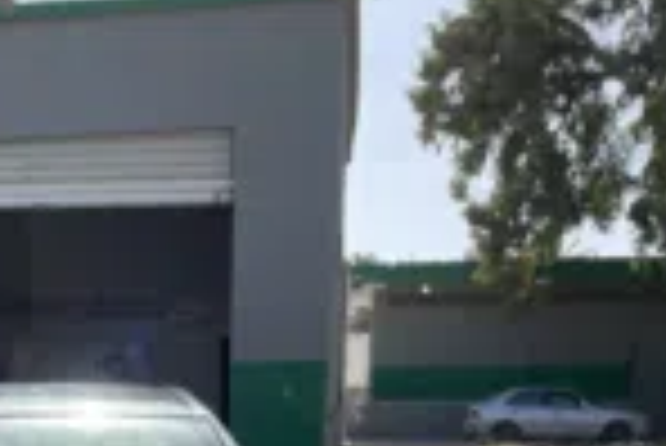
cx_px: 4
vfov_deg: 17.8
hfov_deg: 26.3
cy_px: 541
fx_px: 1352
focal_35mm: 73
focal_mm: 4.2
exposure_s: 1/2020
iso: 32
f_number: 1.6
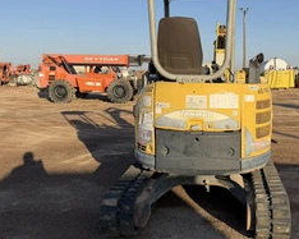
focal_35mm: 40
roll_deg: -1.8
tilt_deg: -4.9
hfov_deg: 44.7
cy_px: 124
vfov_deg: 37.3
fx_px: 354
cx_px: 212
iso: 80
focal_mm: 6.76
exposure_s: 1/3953
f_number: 1.78
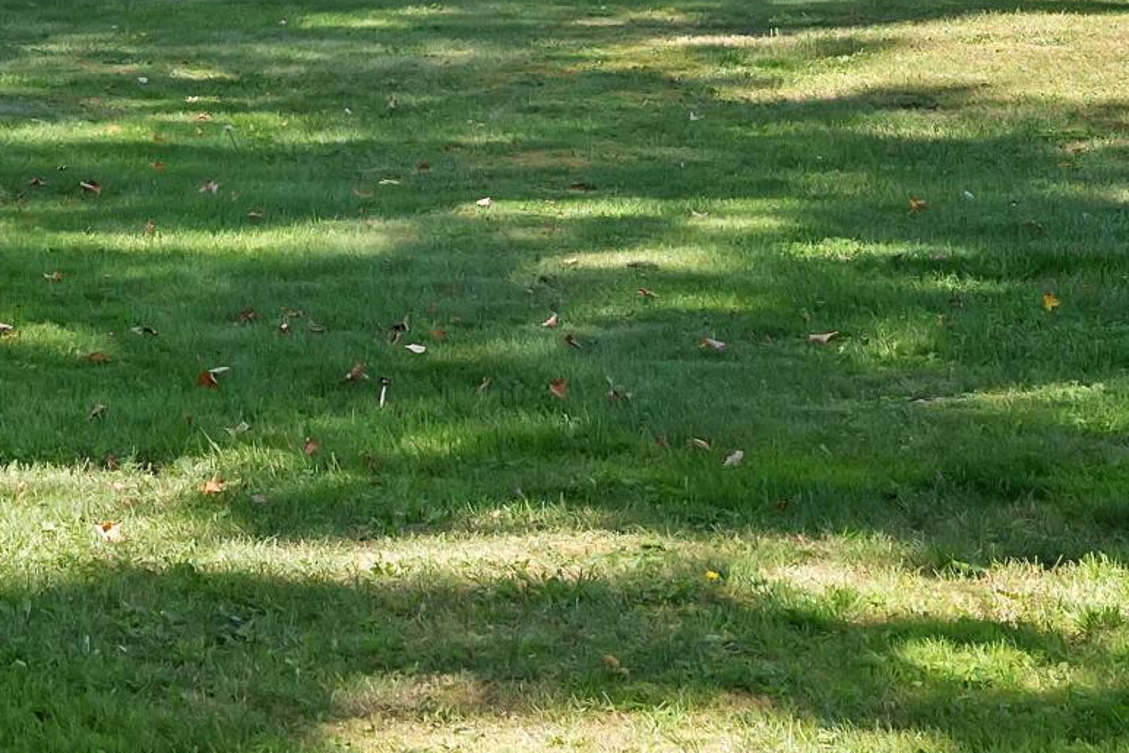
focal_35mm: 136
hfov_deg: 14.8
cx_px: -45
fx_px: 4266
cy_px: -406
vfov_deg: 9.8
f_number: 9
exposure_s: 1/125
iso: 800
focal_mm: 35
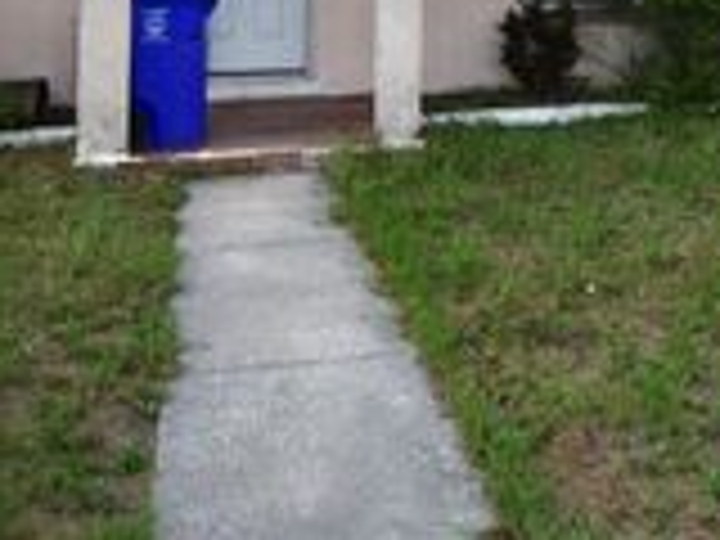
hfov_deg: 42.0
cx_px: 400
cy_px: -146
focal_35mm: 45
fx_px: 936
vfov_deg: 27.4
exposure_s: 1/250
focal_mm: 10
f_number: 10
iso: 400
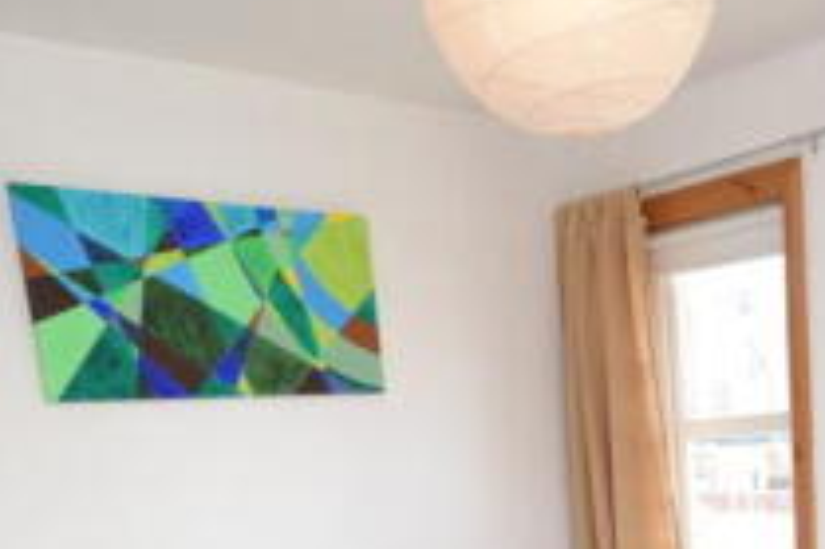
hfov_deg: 40.3
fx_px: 1076
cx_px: 657
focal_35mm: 47
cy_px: 705
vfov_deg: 25.0
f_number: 4.5
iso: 400
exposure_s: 1/80
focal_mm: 10
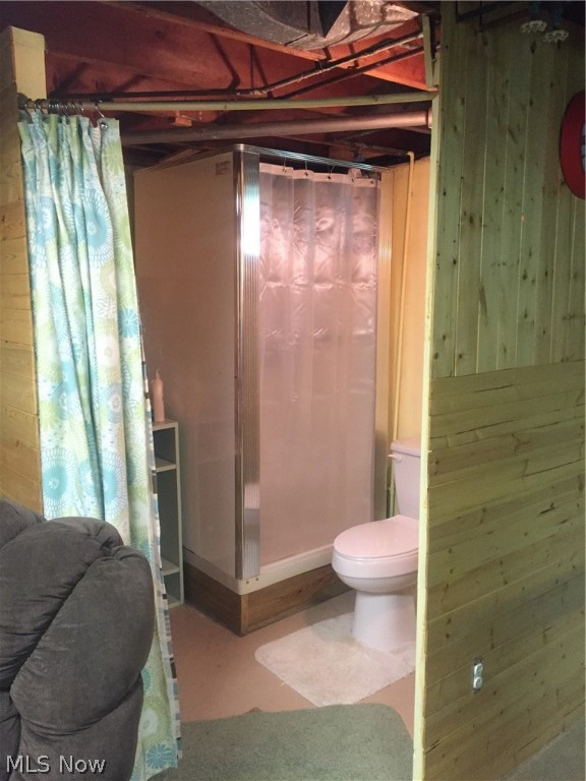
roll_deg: -0.3
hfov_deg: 48.2
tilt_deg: -8.7
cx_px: 293
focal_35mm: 29
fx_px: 655
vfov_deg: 61.7
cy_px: 390
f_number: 2.2
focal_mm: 4.15
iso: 250
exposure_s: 1/30
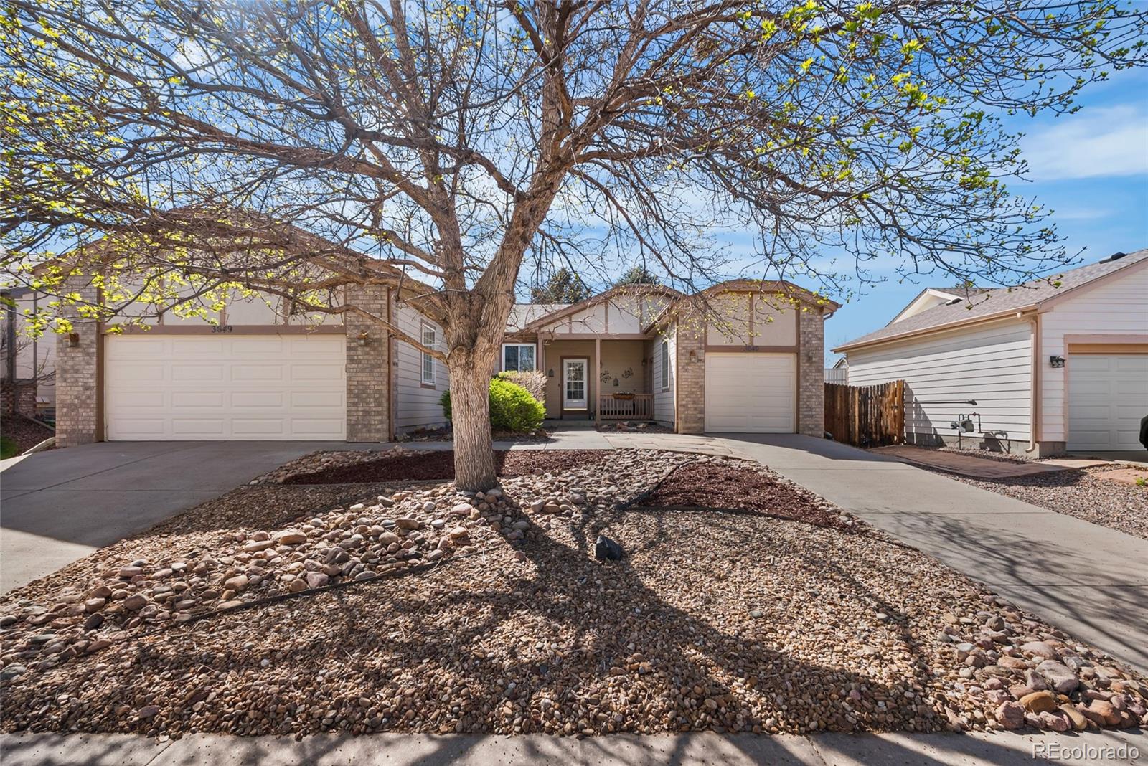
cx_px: 574
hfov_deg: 96.7
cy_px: 383
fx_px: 510
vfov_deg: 73.8
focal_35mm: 16
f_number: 8
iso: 200
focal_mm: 16
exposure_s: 1/320
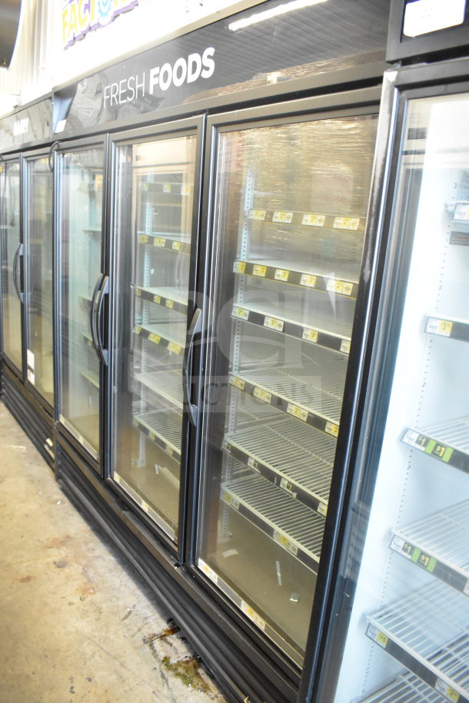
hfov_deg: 47.9
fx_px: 528
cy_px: 352
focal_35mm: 27
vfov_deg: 67.4
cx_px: 234
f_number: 5
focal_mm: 18
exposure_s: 1/100
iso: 6400
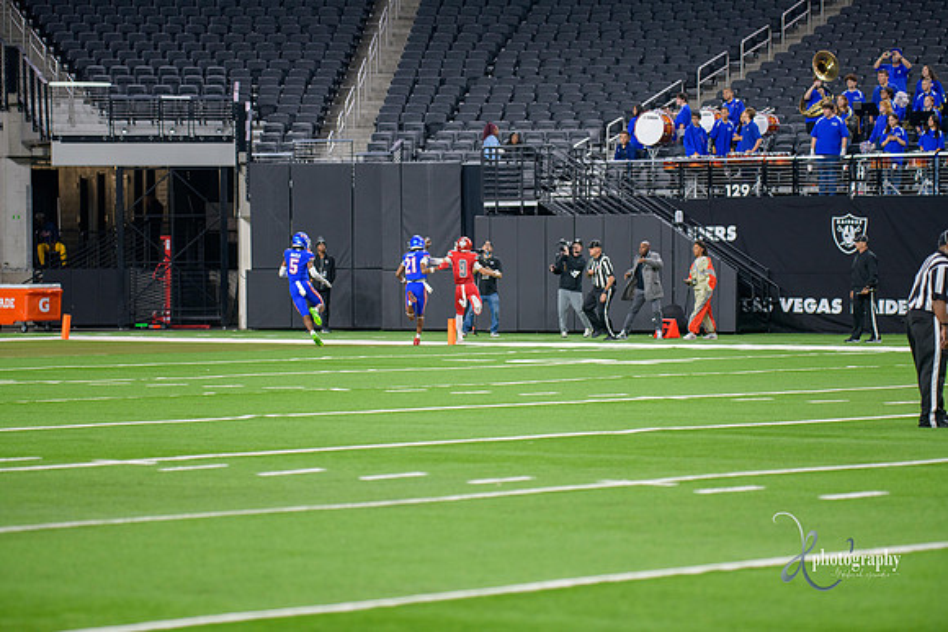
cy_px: 316
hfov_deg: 13.2
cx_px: 474
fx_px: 4082
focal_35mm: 155
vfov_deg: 8.9
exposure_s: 1/400
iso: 1000
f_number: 2.8
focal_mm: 155
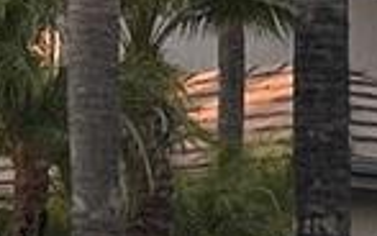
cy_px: 121
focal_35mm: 365
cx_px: 177
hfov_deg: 5.8
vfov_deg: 3.6
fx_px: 3752
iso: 50
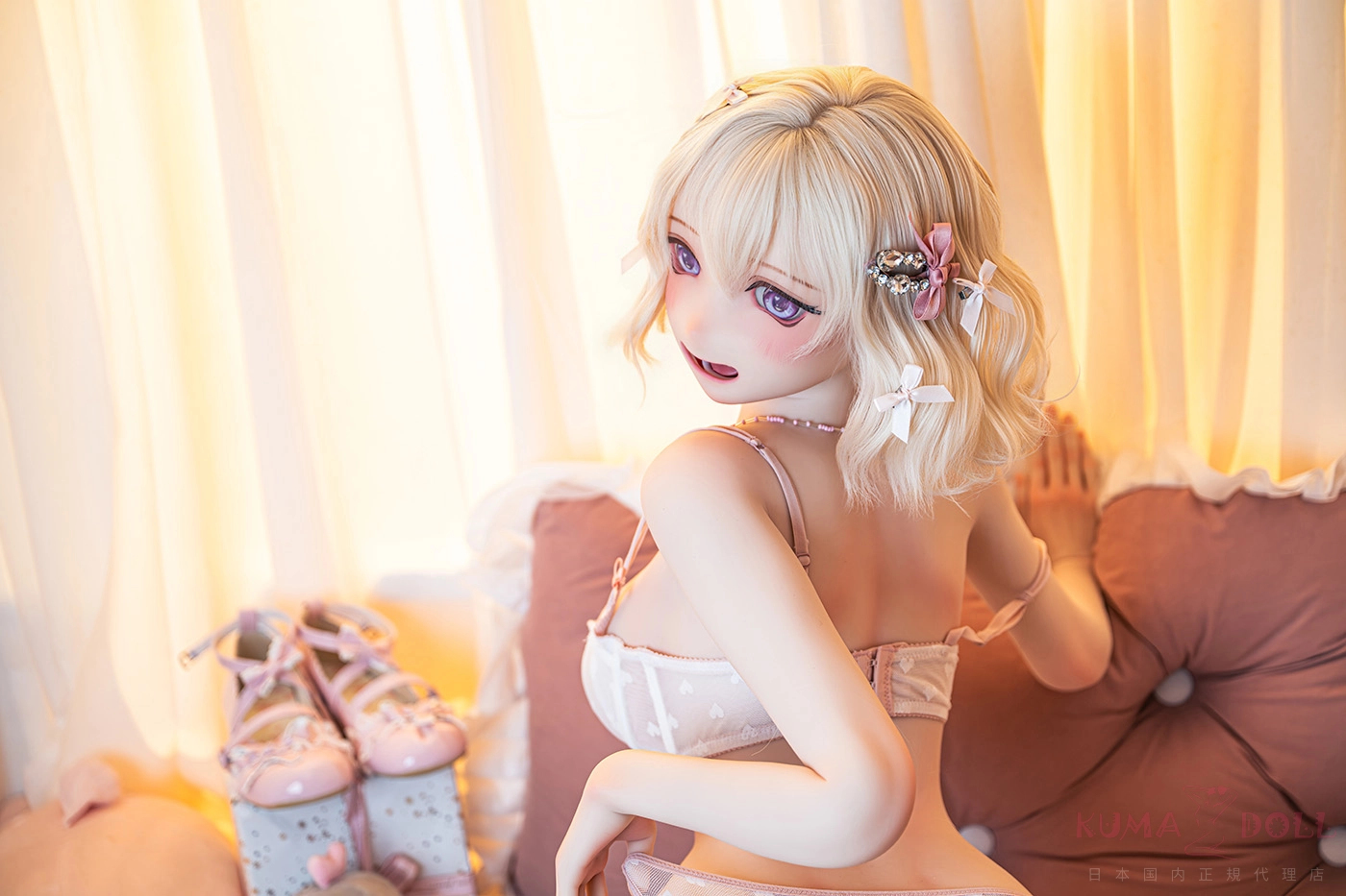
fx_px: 2617
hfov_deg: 28.8
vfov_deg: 19.5
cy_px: 448
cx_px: 673
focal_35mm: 70
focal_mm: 70
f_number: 2.8
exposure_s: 1/100
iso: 250
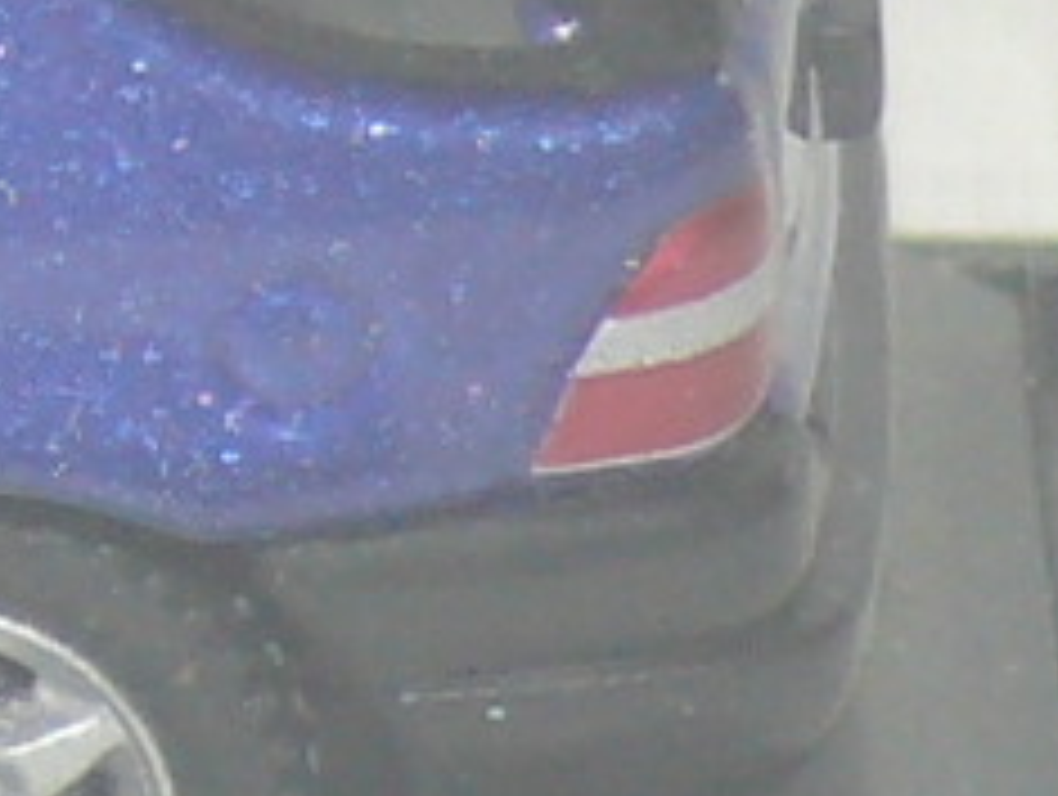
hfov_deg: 2.6
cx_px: -1324
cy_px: 234
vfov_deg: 2.0
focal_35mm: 761
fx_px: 23295
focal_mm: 14.1
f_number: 4
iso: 100
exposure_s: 1/30
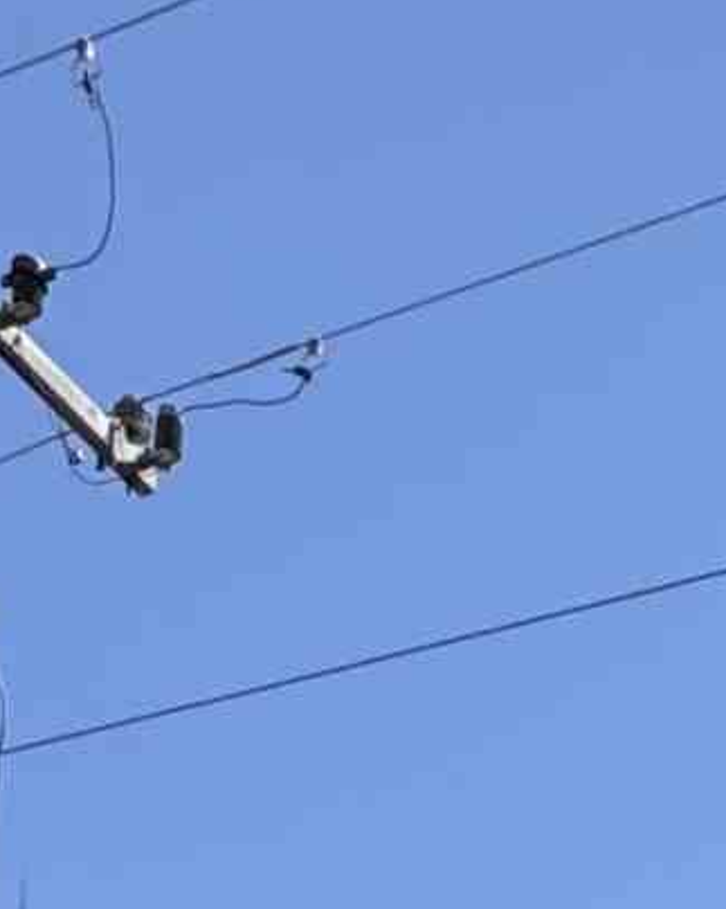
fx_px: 2794
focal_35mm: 104
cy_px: 2554
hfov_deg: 13.4
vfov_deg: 11.9
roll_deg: +0.5
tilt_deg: -0.5
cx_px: 1274
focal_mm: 2.22
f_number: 2.2
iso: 50
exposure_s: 1/1048
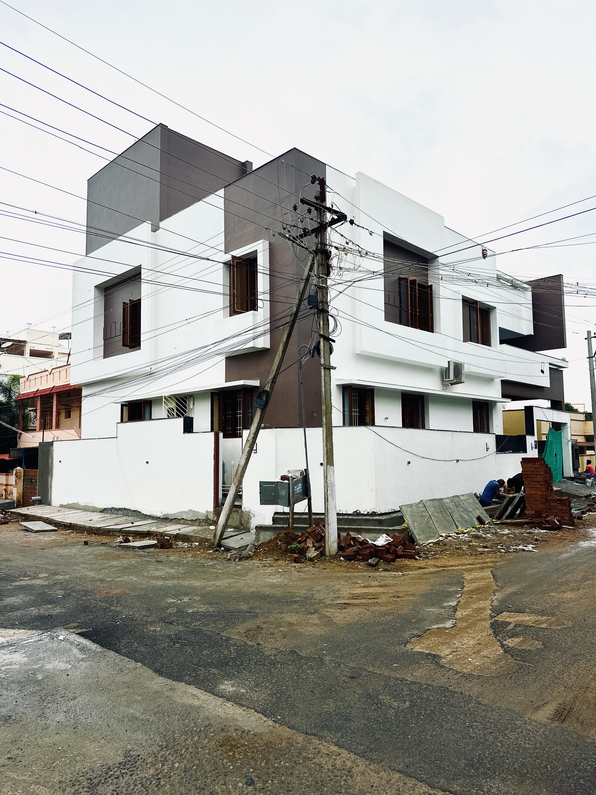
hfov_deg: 56.8
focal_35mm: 24
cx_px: 298
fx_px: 551
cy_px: 398
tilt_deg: +4.5
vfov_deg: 71.6
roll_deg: +0.4
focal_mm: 6.86
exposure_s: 1/6211
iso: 80
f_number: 1.78
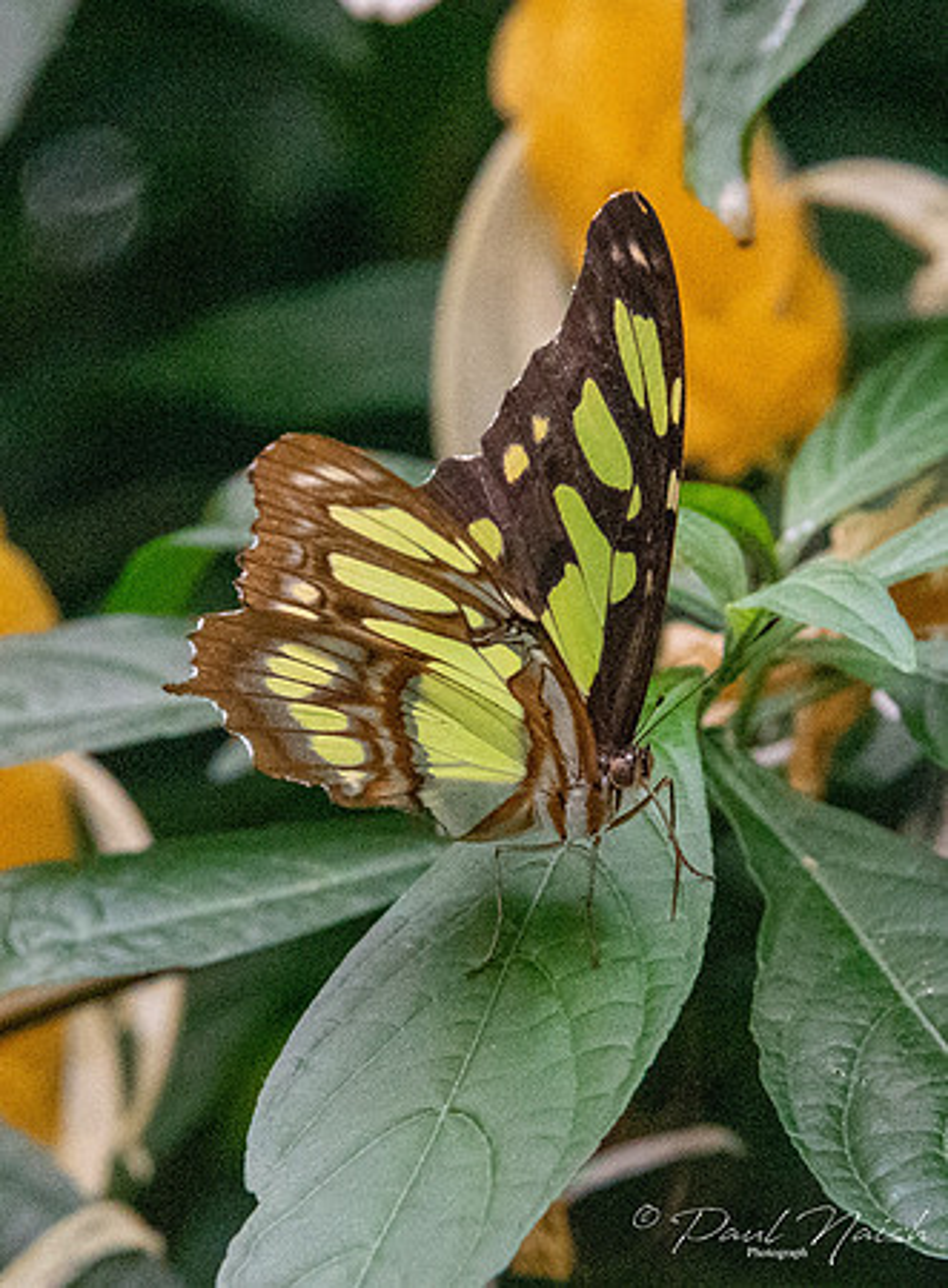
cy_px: 629
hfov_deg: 2.0
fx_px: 26865
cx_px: 483
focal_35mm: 727
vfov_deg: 2.7
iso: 6400
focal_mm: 300
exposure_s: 1/320
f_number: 9
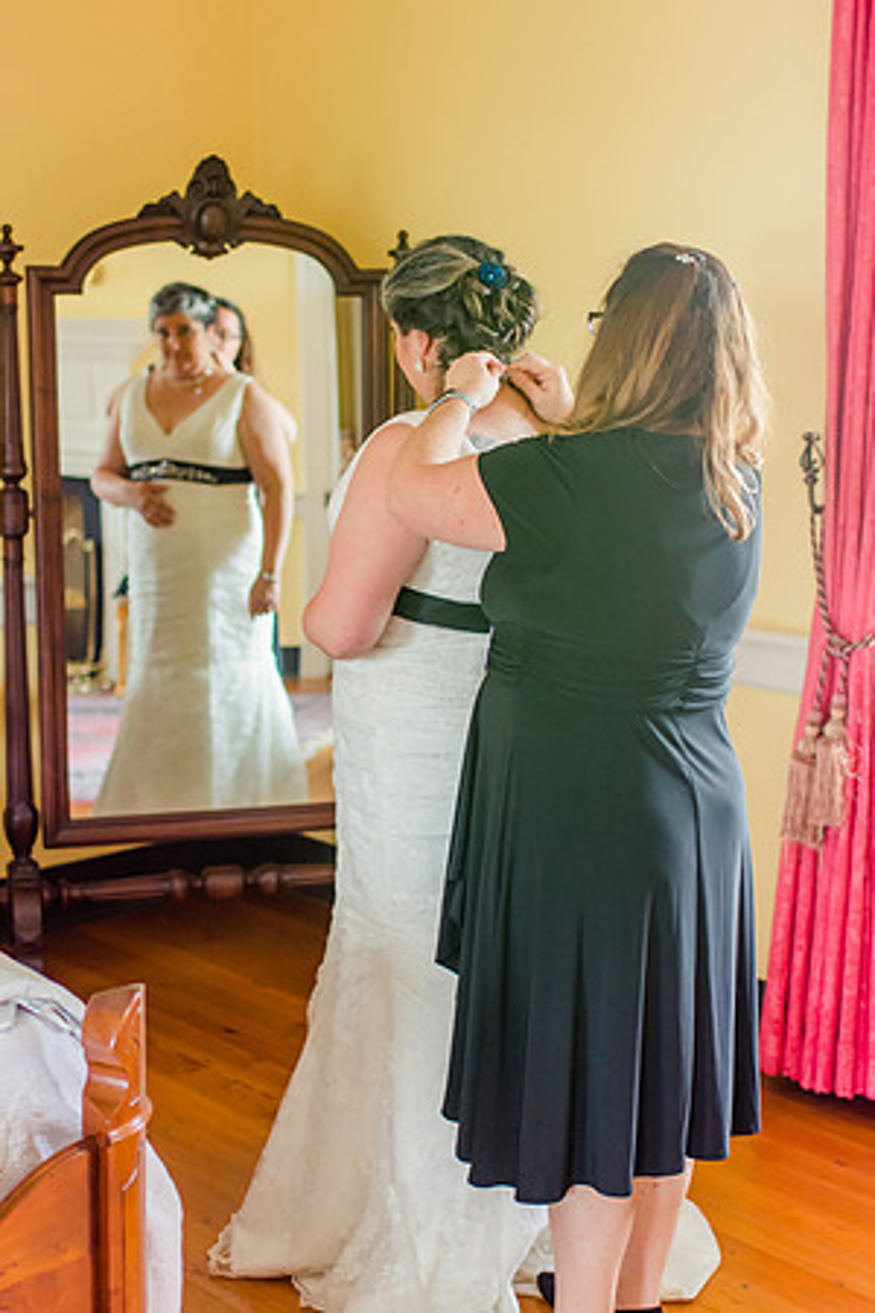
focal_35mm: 52
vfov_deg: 37.9
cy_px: 656
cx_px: 438
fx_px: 1914
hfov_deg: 25.8
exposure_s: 1/125
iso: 640
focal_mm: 35
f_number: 2
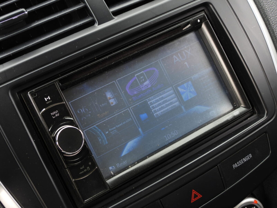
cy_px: 104
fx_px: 440
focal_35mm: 55
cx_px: 138
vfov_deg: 26.6
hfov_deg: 34.9
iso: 100
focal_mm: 9.8
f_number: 3.5
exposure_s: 1/80
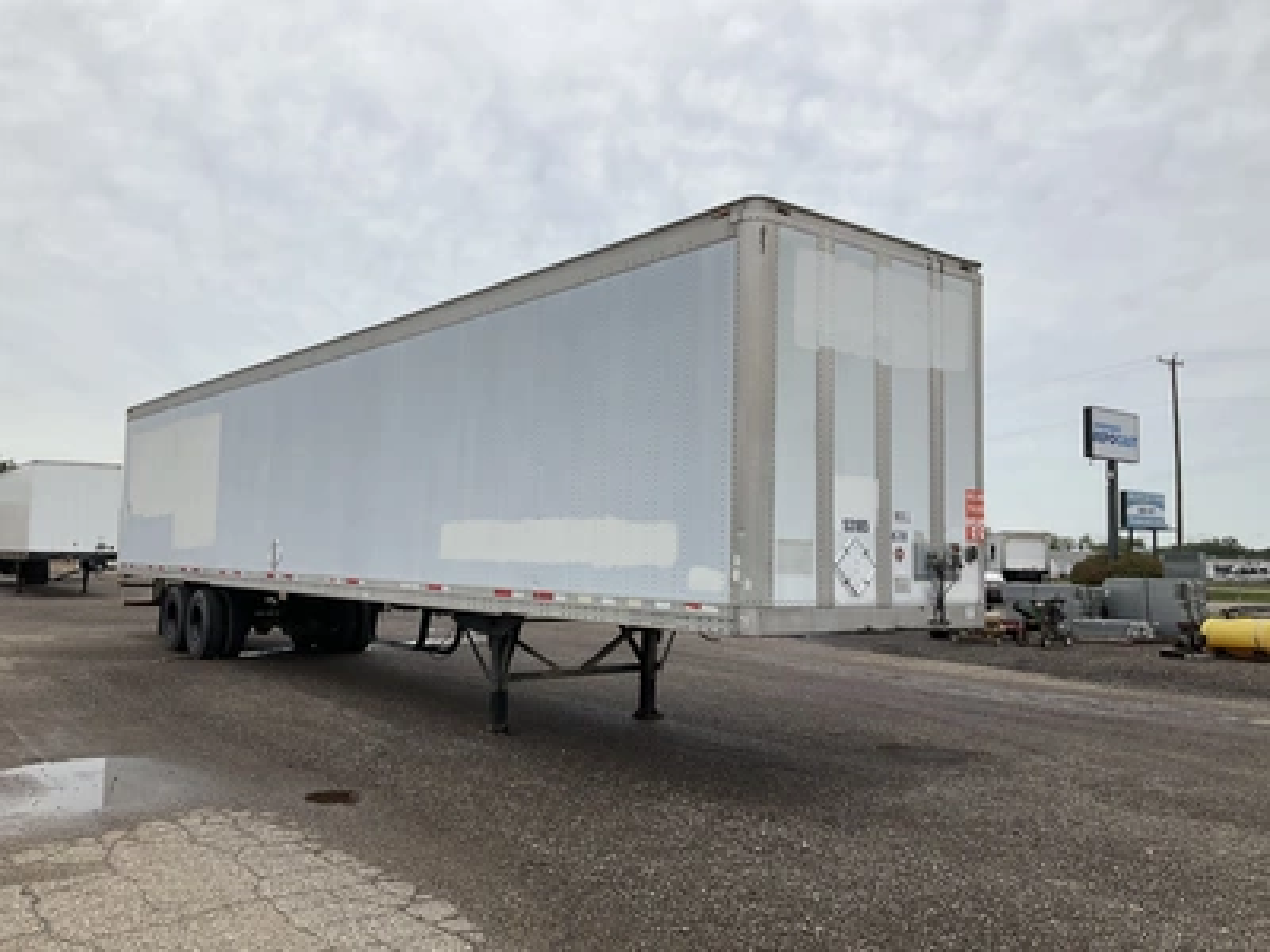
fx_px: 1064
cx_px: 635
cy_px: 476
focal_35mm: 29
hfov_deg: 61.7
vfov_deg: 48.2
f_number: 1.8
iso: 25
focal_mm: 3
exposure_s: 1/2141
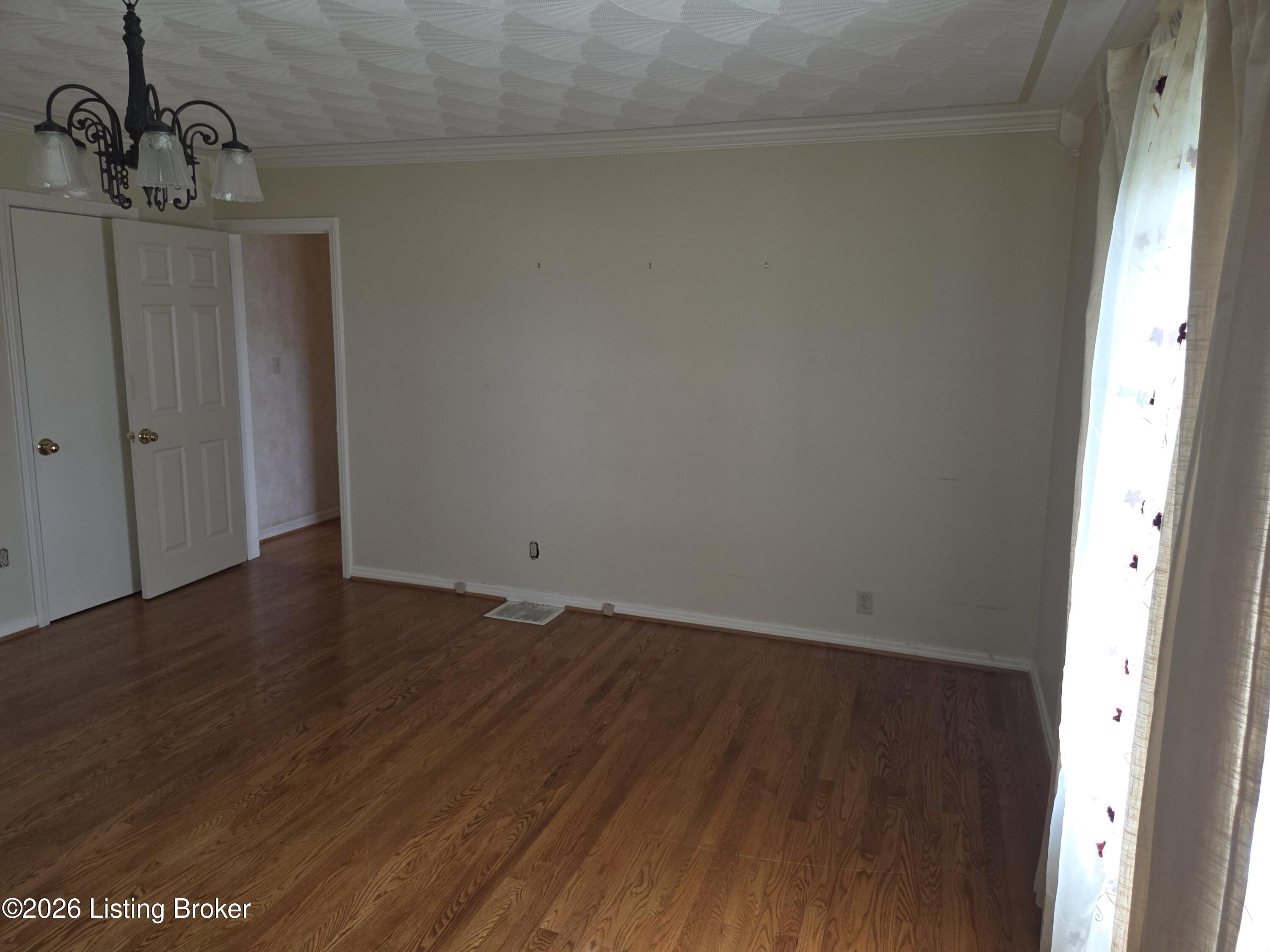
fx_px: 844
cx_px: 635
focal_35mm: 23
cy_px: 476
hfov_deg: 73.9
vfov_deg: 58.9
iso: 50
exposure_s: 1/60
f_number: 1.8
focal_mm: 5.4
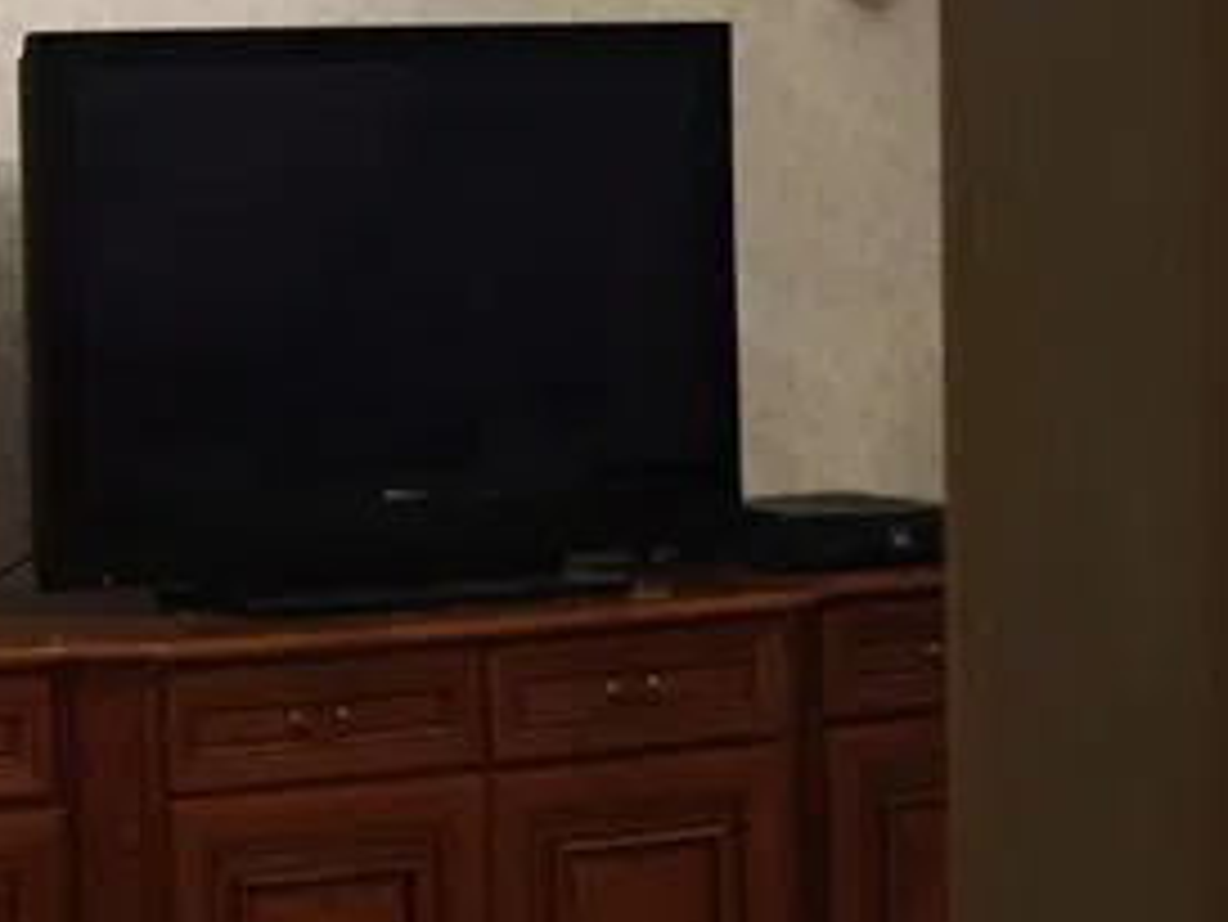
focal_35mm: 102
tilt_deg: +0.1
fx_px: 3620
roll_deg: +1.3
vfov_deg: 14.5
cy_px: 310
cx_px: -544
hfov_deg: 17.5
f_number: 2.2
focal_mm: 4.15
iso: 250
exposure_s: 1/25
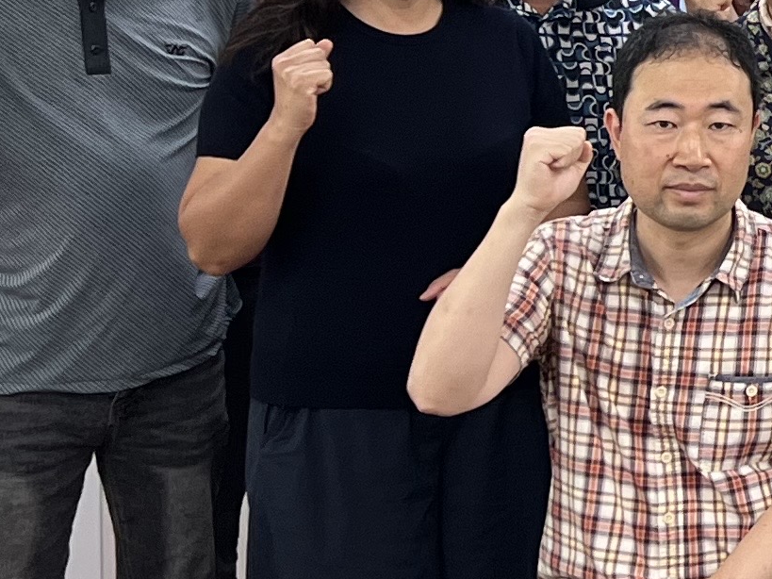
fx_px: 2854
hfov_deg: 13.7
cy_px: -41
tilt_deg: -1.3
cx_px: 1408
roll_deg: +0.3
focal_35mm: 128
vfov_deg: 11.4
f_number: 1.5
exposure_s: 1/120
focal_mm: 5.7
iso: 64
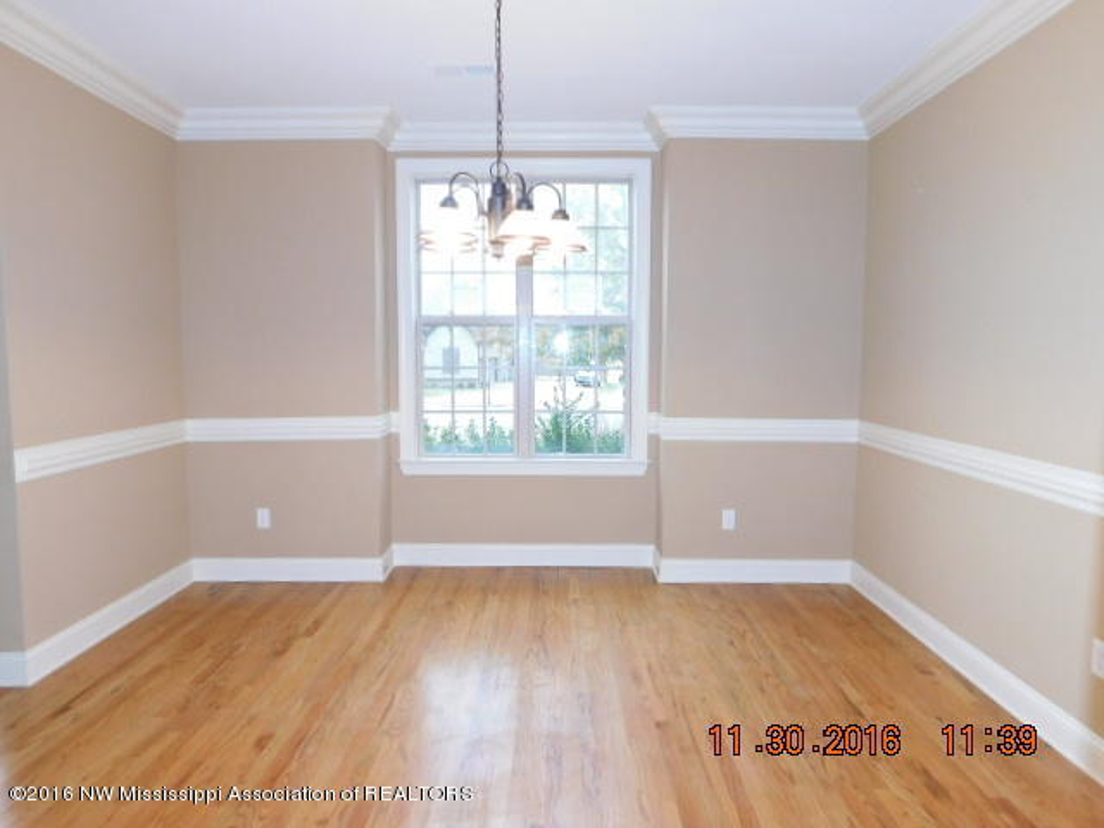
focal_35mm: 23
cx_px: 552
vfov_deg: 58.9
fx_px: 734
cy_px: 414
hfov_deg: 73.9
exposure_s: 1/30
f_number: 3
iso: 200
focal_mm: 4
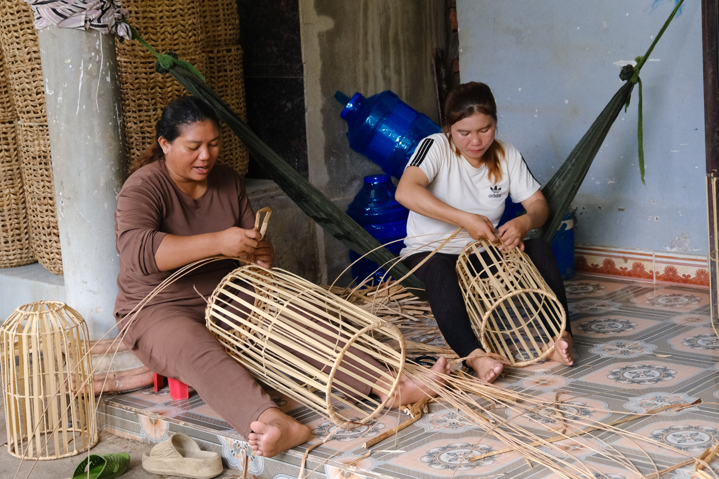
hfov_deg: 32.4
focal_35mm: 62
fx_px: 1238
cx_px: 360
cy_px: 240
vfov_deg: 21.9
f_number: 4
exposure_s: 1/125
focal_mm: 41.1
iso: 2500
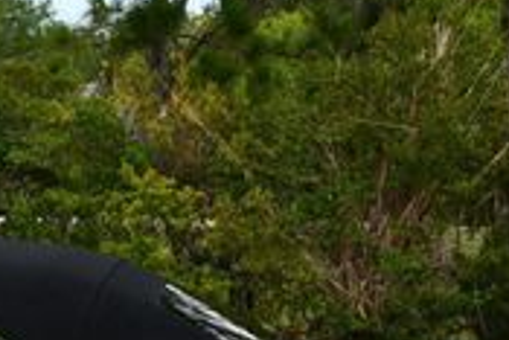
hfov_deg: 12.2
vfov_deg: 8.5
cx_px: -253
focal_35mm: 161
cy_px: 346
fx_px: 2278
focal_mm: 22
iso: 160
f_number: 8
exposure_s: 1/250
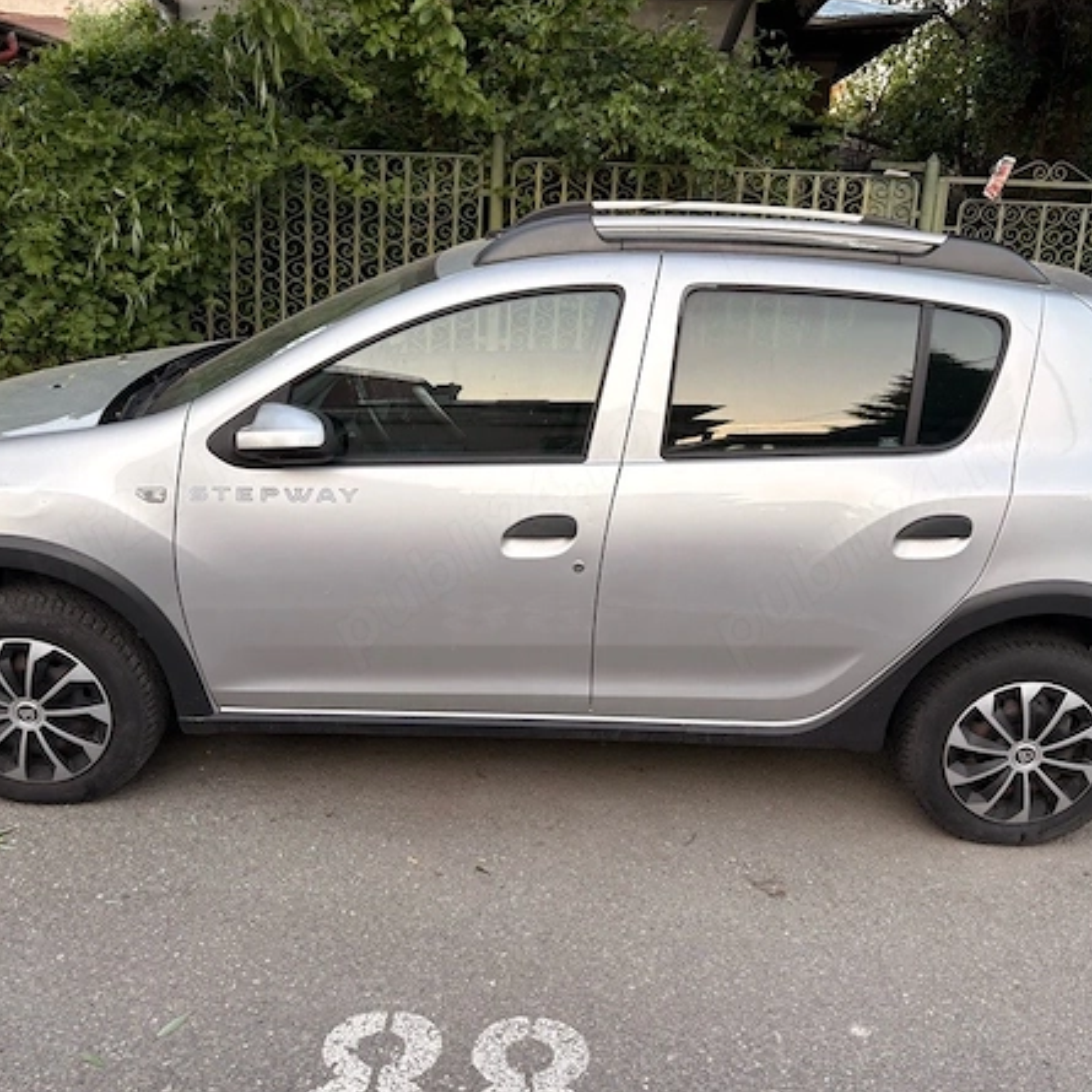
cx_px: 589
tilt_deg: -15.2
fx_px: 1106
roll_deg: -2.6
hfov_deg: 52.5
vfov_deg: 52.5
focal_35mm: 31
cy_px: 547
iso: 50
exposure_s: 1/122
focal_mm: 5.96
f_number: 1.6
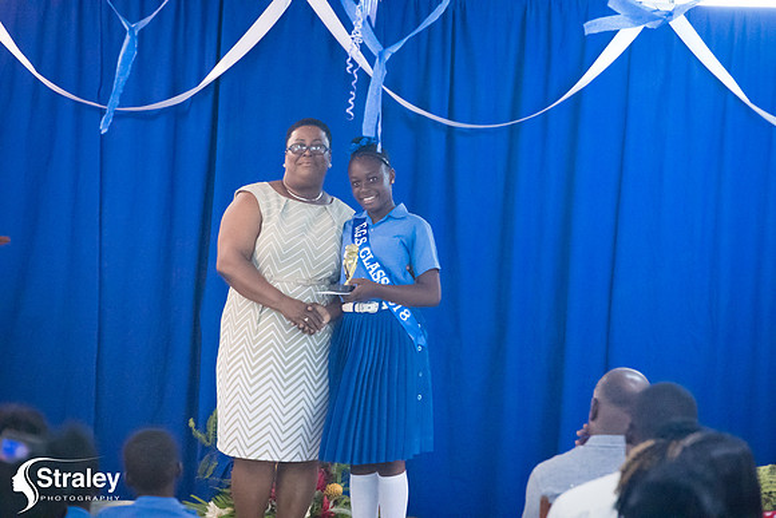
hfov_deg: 10.3
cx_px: 388
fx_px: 4312
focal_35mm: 200
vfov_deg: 6.9
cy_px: 259
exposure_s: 1/200
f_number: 6.3
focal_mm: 200
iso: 25600
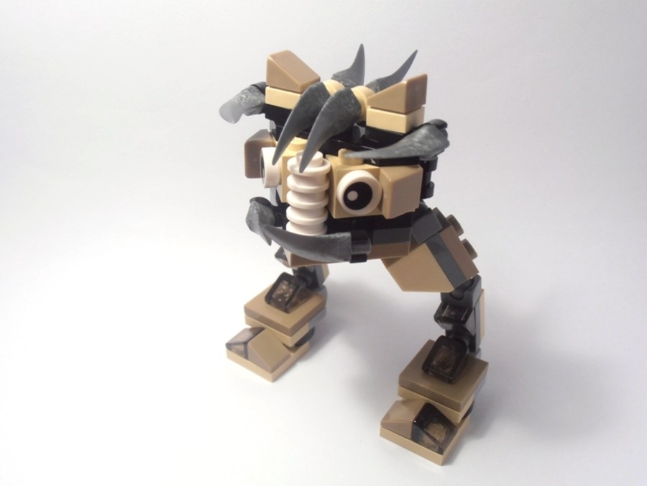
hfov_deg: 50.1
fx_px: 692
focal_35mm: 37
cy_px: 243
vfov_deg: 38.7
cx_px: 324
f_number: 3.9
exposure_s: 1/60
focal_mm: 6.61
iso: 80
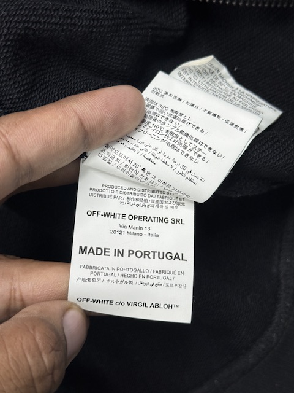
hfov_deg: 30.3
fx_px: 544
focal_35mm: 48
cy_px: 196
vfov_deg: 39.7
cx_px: 147
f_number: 1.78
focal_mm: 6.76
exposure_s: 1/129
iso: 50
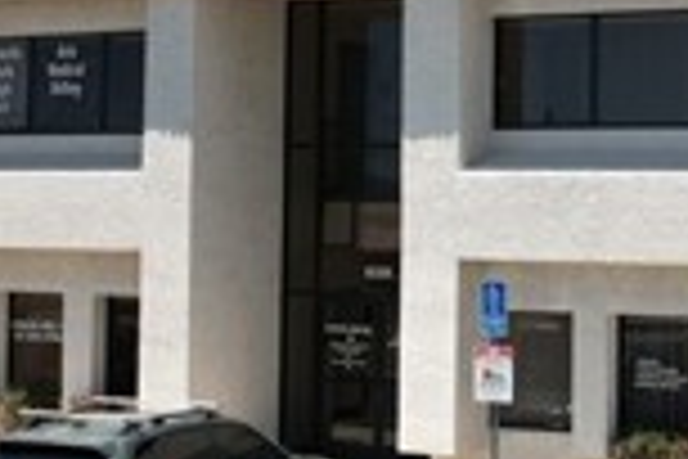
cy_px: 119
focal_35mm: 92
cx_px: 535
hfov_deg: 21.9
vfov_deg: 14.8
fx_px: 1758
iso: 100
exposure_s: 1/400
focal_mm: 8.38
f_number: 2.8
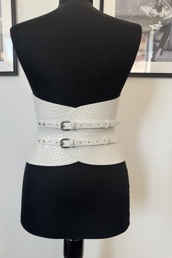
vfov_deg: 71.5
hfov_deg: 51.2
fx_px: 179
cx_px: 76
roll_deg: -0.8
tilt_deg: -7.3
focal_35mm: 25
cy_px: 129
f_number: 1.78
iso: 160
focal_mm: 6.76
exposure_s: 1/121
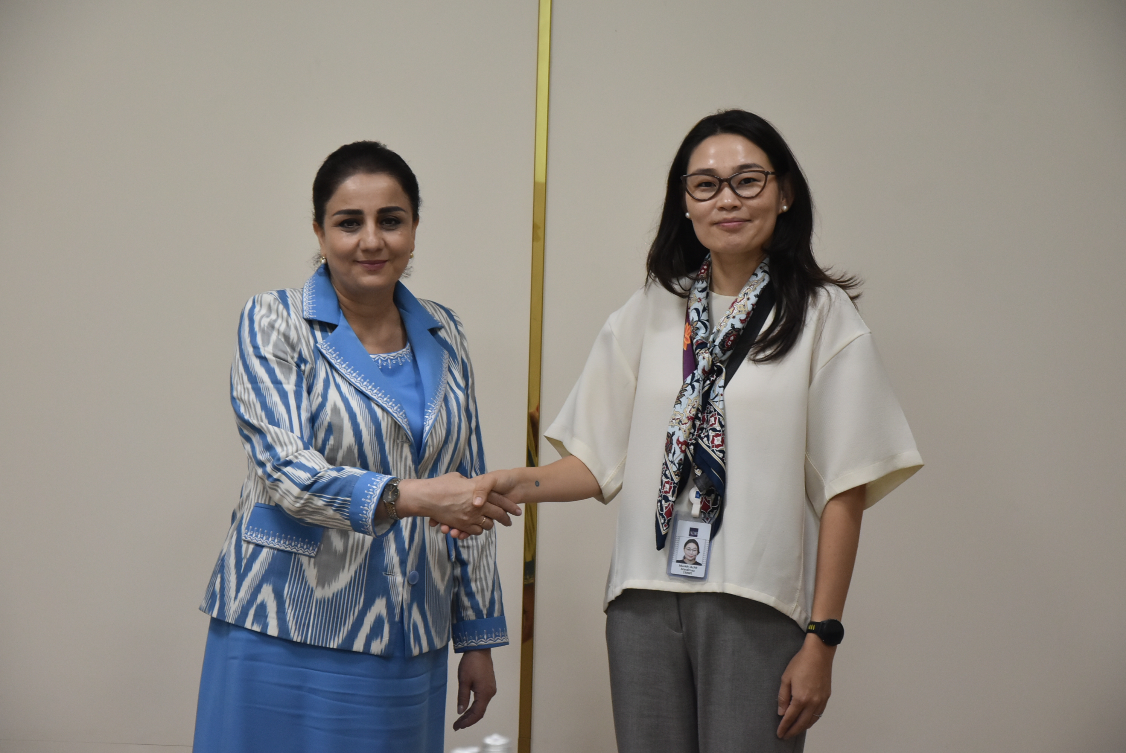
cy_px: 376
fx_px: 3756
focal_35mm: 120
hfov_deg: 17.0
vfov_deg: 11.4
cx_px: 563
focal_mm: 80
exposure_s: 1/200
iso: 800
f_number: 5.3
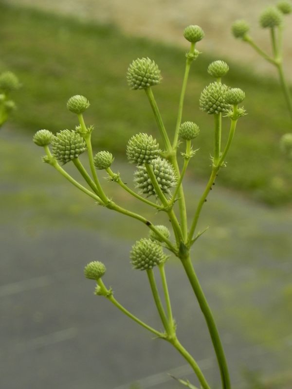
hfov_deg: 7.0
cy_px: 194
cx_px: 146
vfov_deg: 9.3
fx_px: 2384
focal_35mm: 212
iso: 160
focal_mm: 37.7
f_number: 5
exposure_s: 1/640
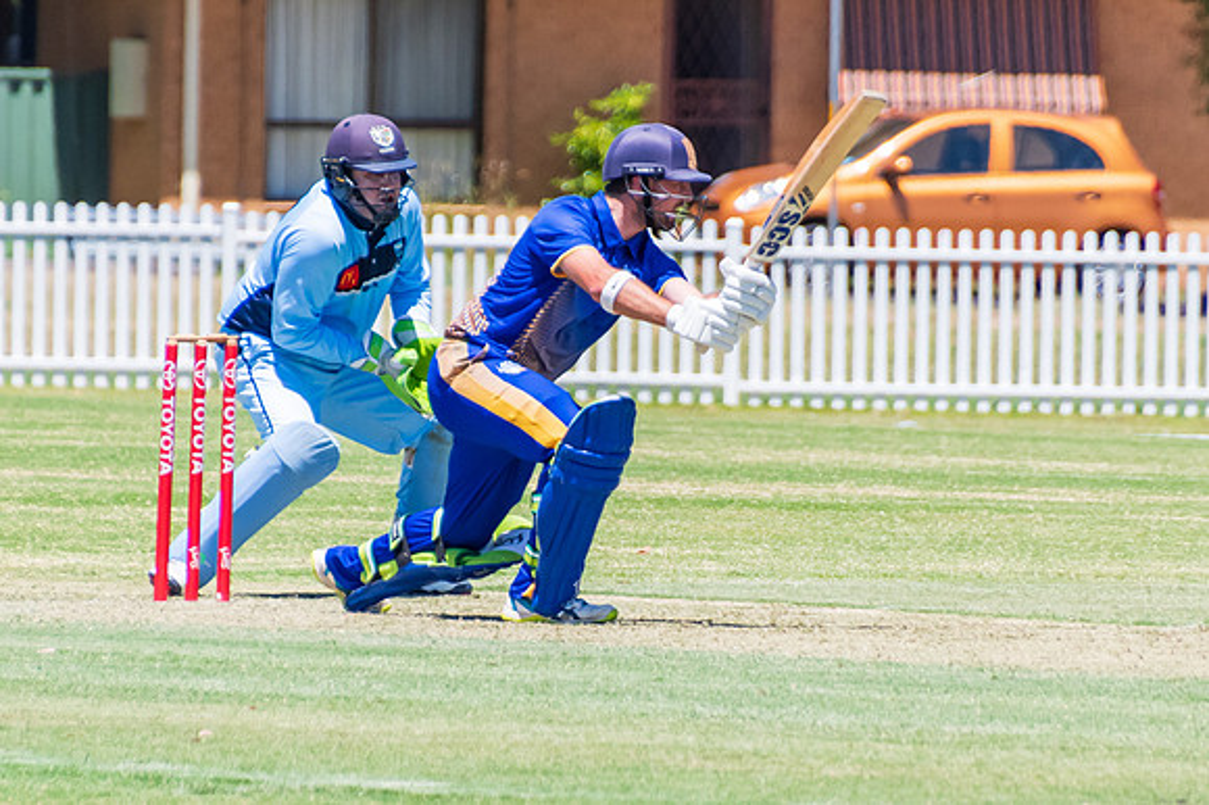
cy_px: 377
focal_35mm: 1064
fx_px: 35717
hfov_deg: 1.9
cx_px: 576
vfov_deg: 1.3
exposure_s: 1/2000
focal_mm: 400
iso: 400
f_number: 6.3
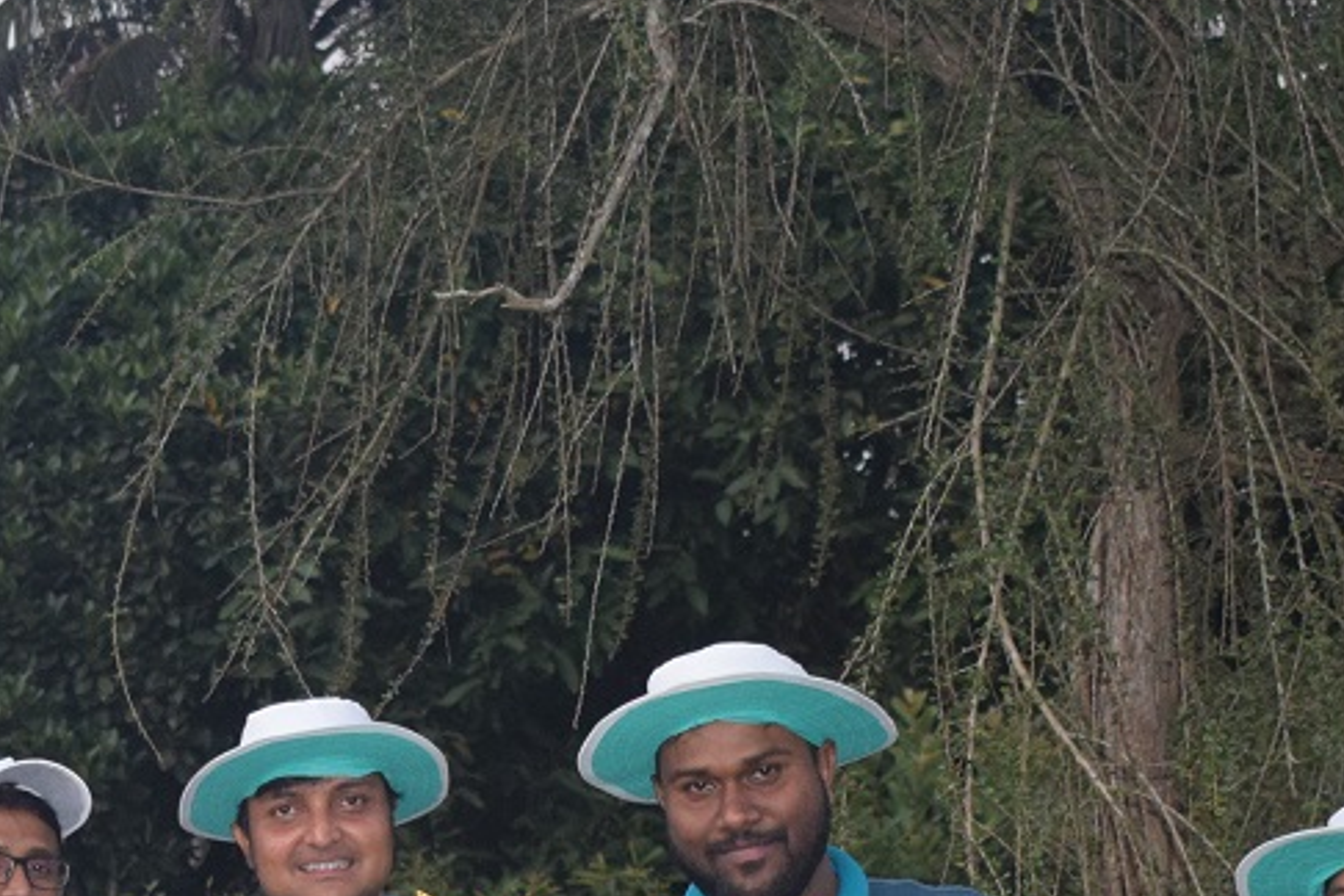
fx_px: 5189
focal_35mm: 139
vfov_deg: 9.6
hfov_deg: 14.6
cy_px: 1338
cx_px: 66
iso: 1250
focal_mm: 30
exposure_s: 1/60
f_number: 4.2
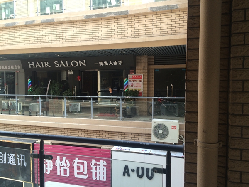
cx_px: 124
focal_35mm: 29
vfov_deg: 48.2
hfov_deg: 61.7
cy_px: 94
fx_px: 209
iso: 32
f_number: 2.2
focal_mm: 4.15
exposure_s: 1/126
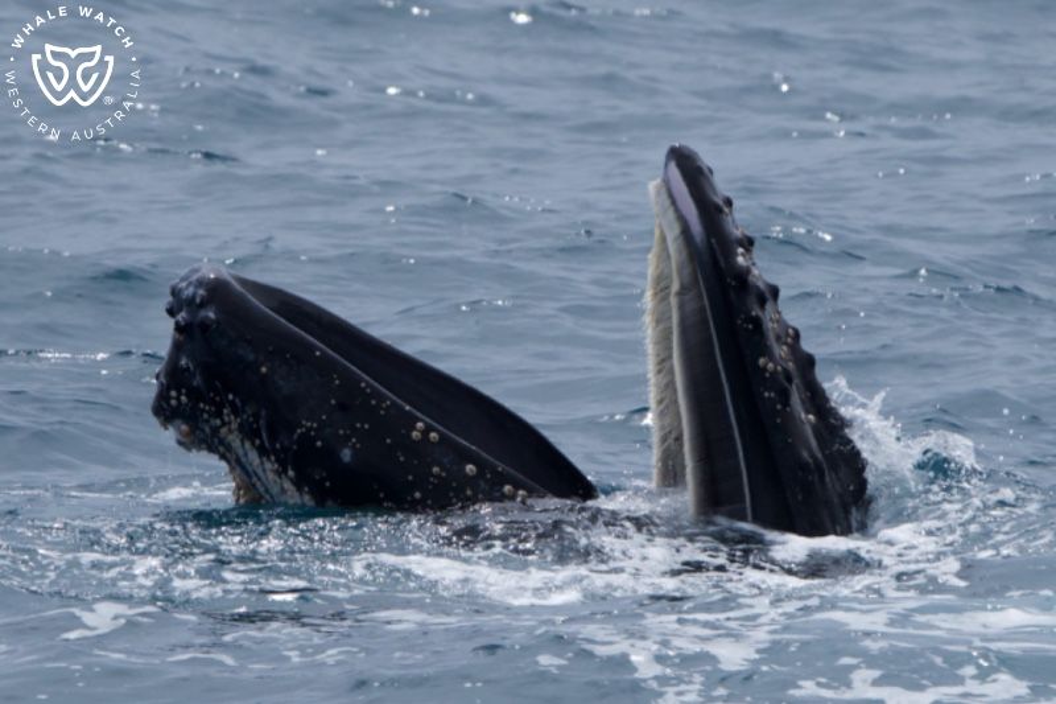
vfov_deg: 3.2
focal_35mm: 426
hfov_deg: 4.8
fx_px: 12493
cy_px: 352
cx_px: 528
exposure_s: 1/3200
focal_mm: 426
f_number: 8
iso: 800
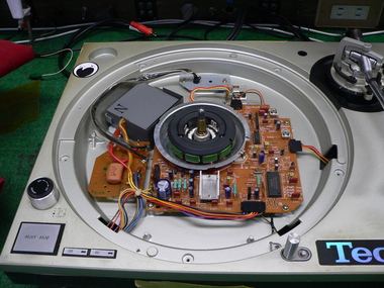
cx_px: 192
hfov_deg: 51.4
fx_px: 399
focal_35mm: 36
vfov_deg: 39.7
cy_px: 144
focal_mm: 6
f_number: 2.8
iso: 200
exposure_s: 1/40
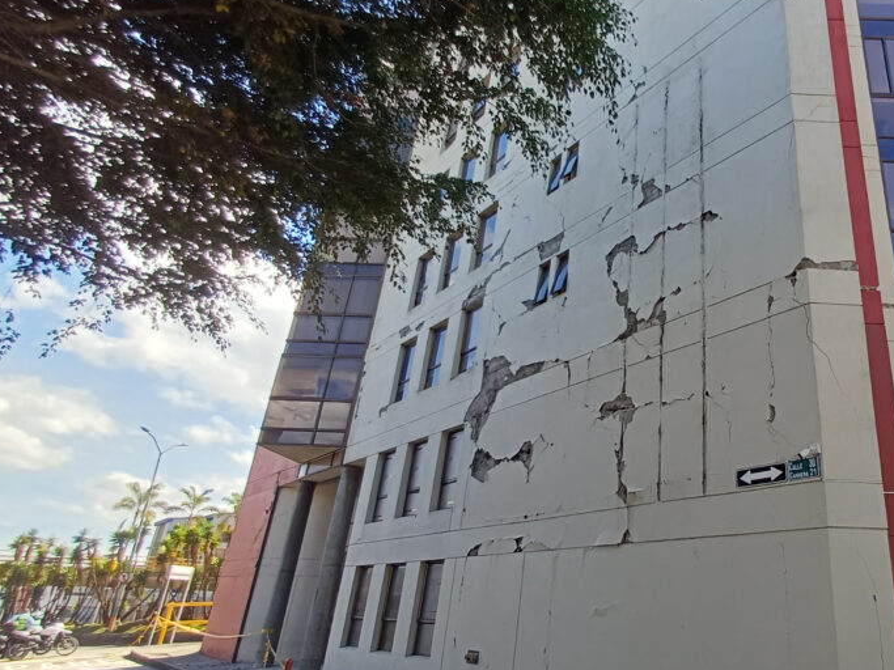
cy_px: 379
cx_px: 649
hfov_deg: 67.9
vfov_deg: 56.6
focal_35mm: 24
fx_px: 620
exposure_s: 1/330
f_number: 2.2
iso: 40
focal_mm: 1.64
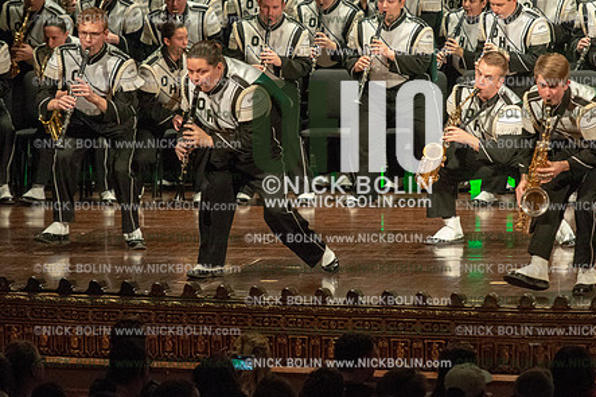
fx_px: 4981
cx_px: 347
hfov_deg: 6.8
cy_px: 144
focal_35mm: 301
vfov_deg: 4.6
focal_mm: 230
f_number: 5.6
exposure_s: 1/320
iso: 8000
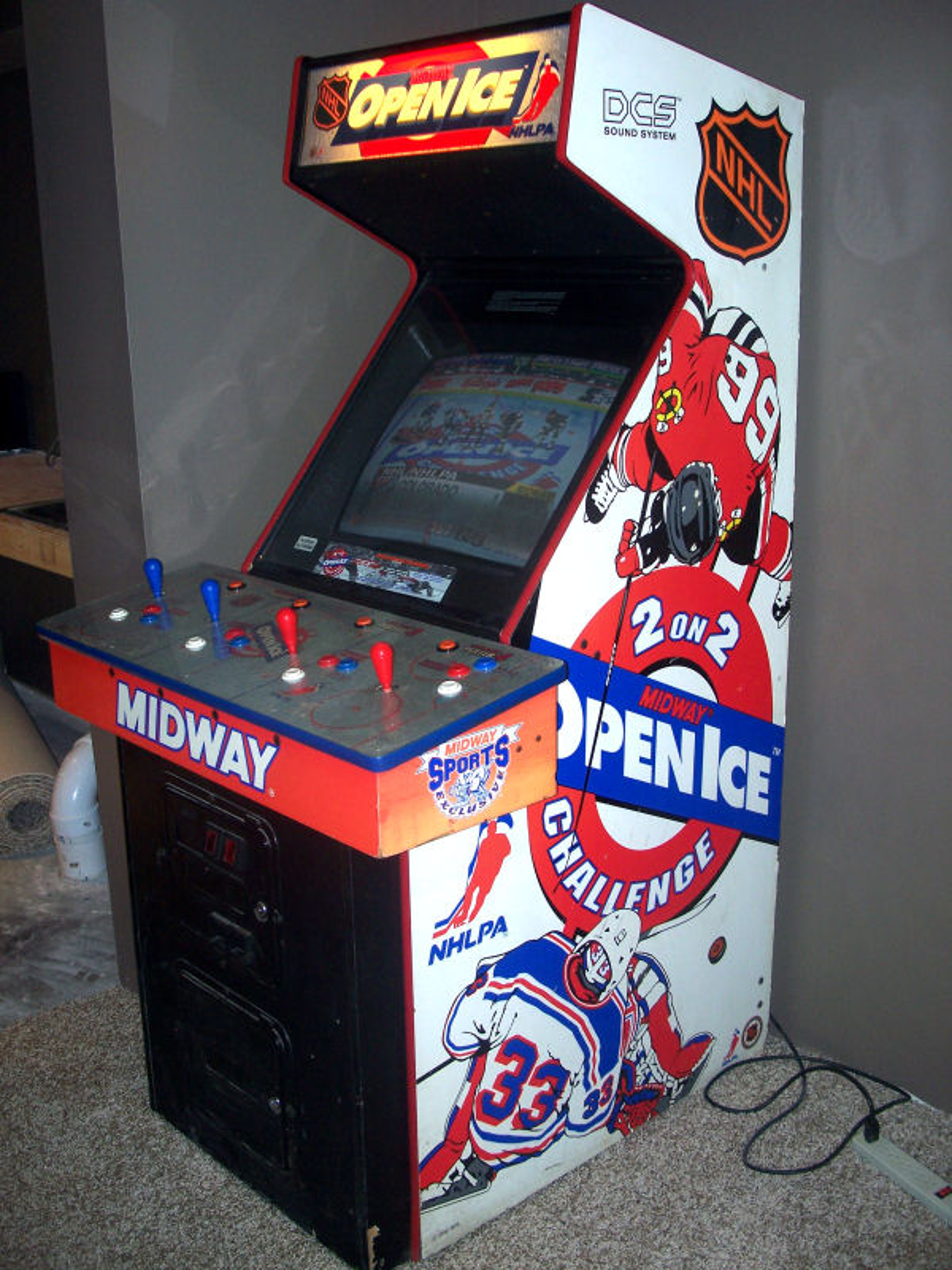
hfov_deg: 38.7
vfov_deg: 50.1
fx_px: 1357
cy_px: 635
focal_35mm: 37
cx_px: 476
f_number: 2.8
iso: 125
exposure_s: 1/60
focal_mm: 7.8
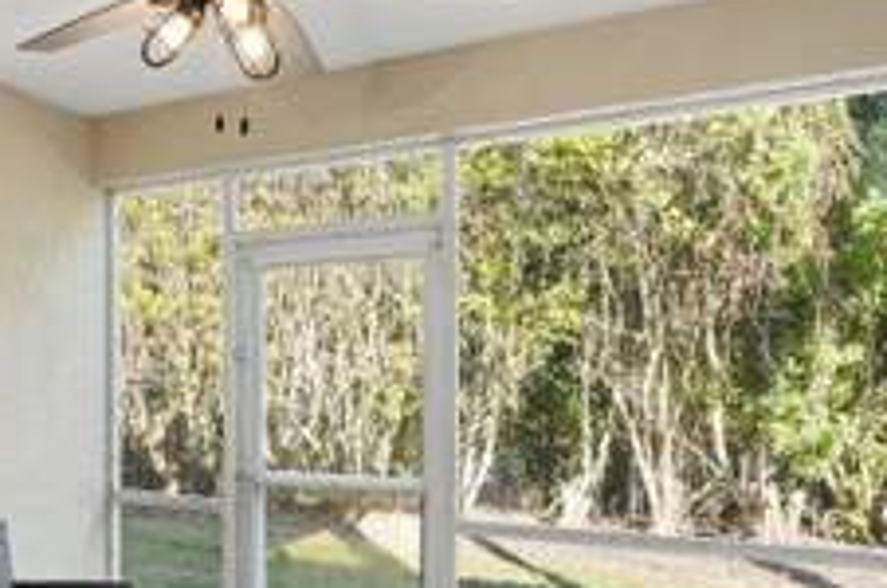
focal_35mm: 34
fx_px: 837
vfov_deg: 38.4
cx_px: 204
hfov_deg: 52.9
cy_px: 386
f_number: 9
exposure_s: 1/160
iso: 400
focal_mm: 16
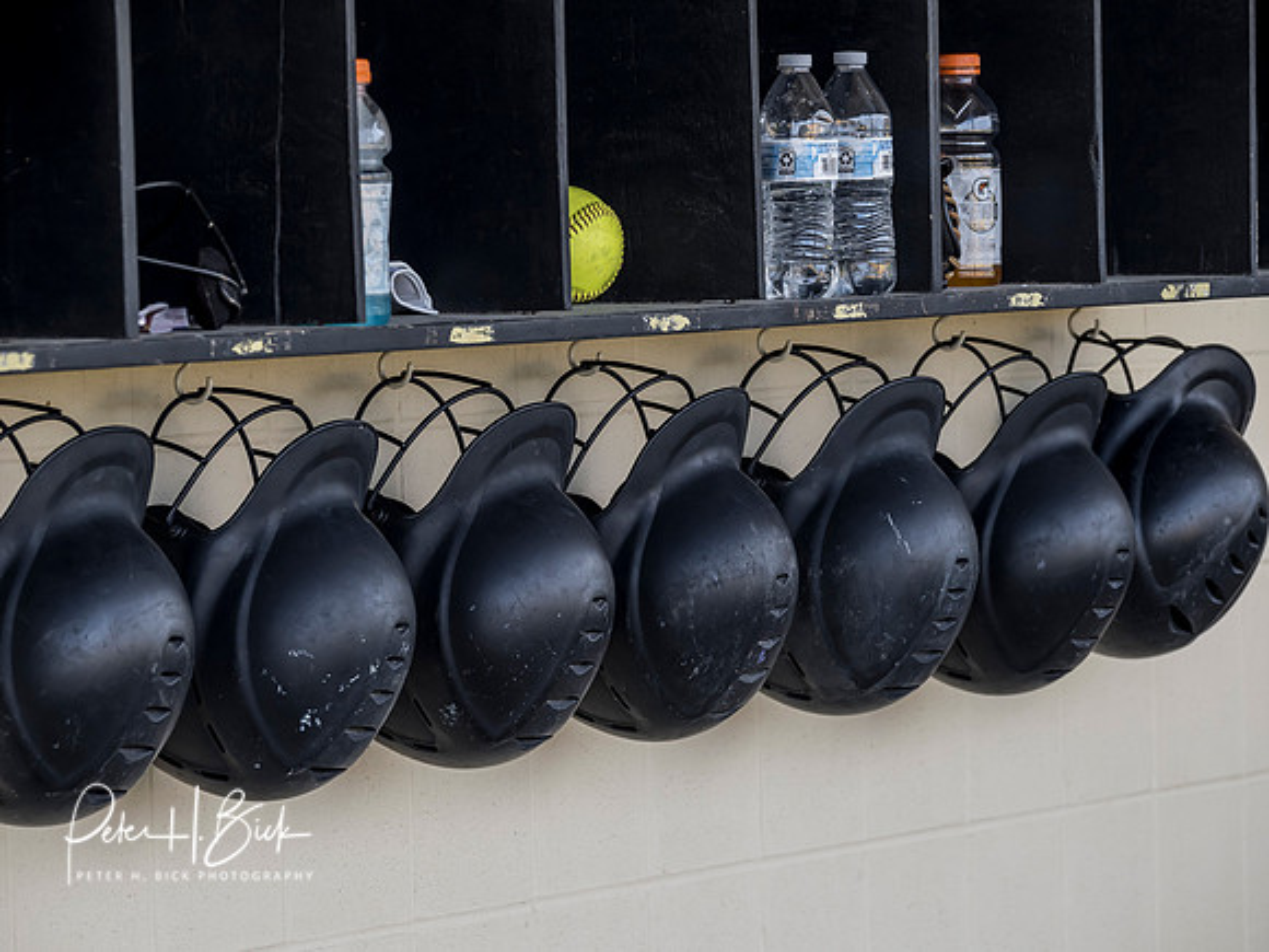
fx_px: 8945
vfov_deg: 6.1
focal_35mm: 244
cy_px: 476
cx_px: 634
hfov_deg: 8.1
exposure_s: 1/320
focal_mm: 122
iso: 400
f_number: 5.6
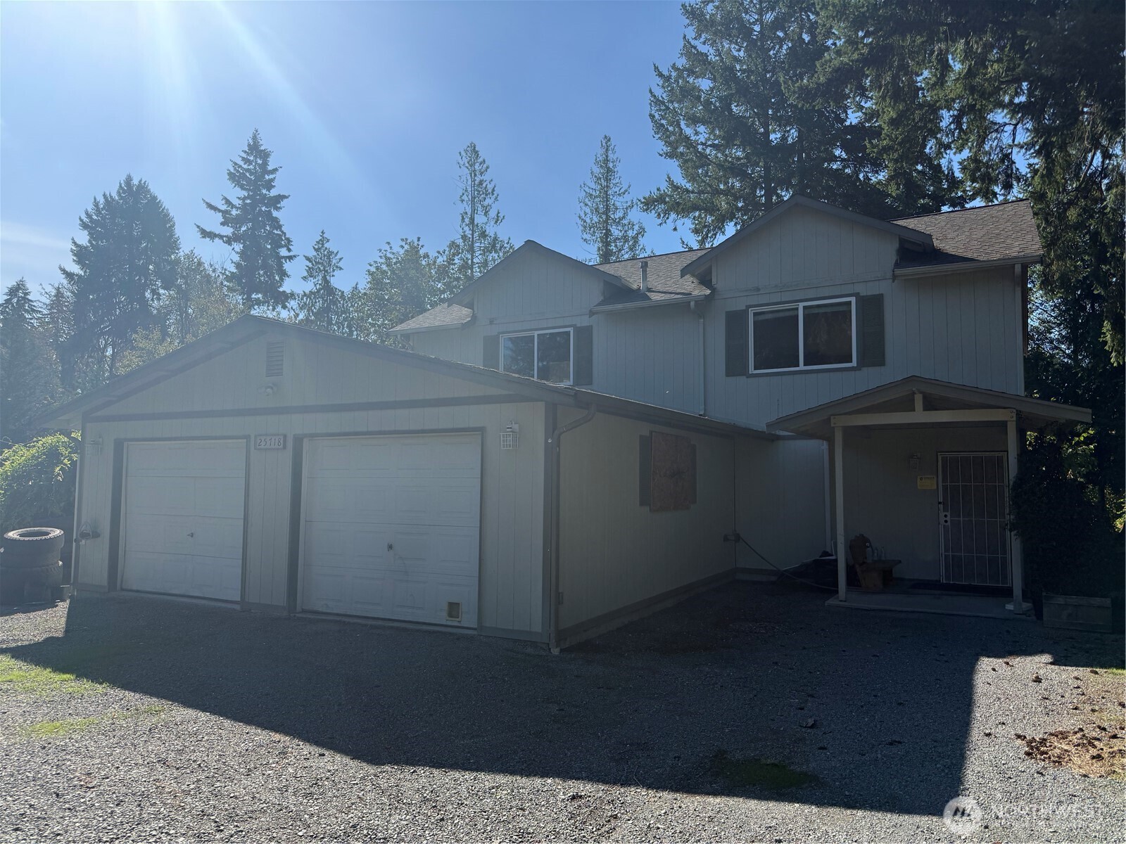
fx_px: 781
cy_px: 422
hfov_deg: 71.6
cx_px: 563
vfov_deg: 56.8
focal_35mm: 24
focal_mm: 6.76
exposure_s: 1/6173
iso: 100
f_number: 1.78
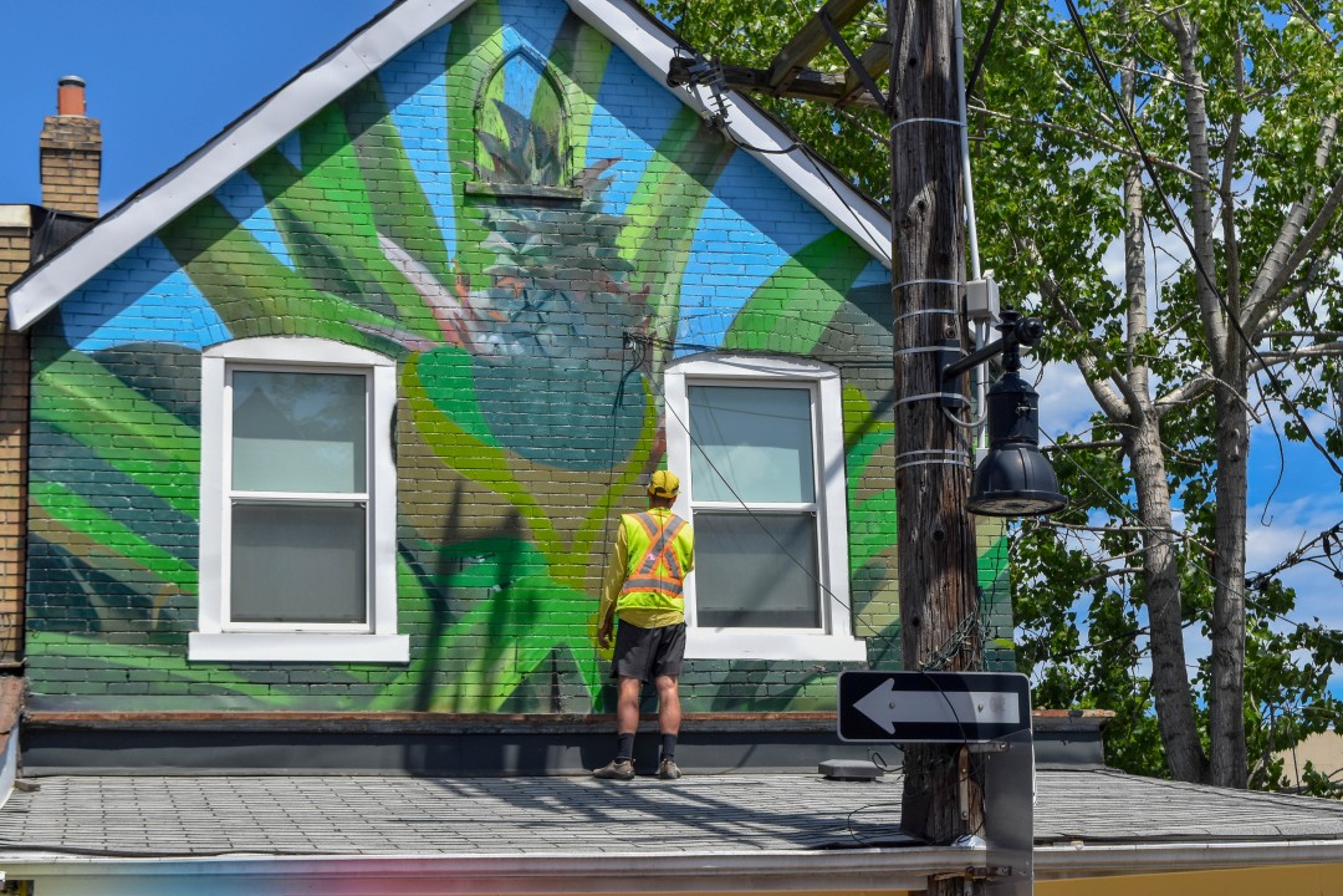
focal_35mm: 63
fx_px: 2350
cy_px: 448
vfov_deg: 21.6
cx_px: 672
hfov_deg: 31.9
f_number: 6.7
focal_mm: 42
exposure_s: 1/2000
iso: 400
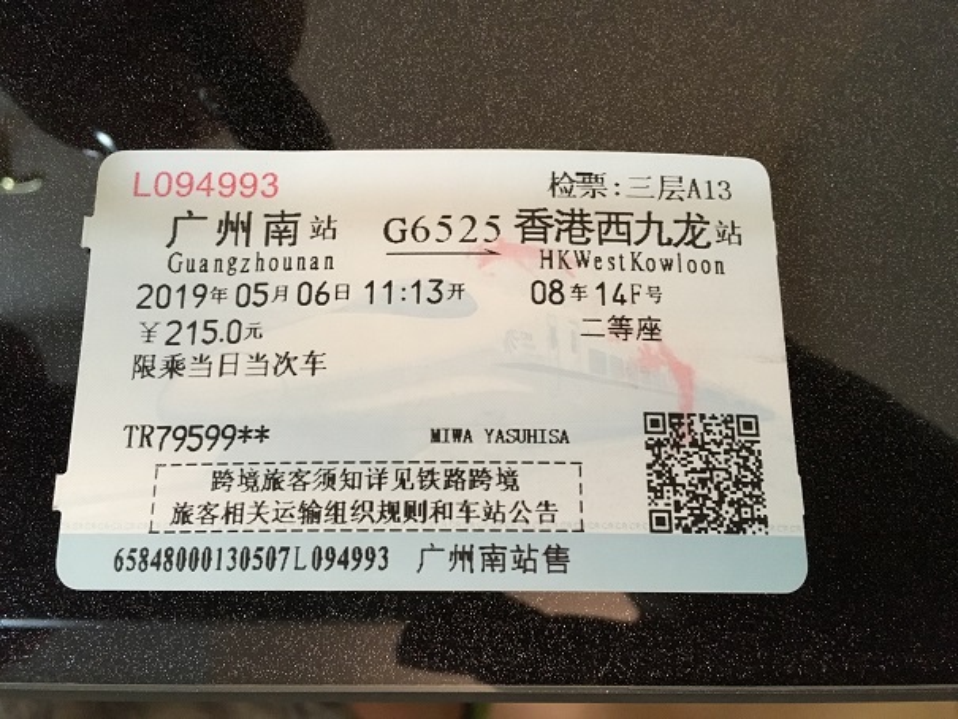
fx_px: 803
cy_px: 360
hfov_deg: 61.6
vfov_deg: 48.2
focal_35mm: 29
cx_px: 479
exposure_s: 1/17
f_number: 2.2
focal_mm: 4.15
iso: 320
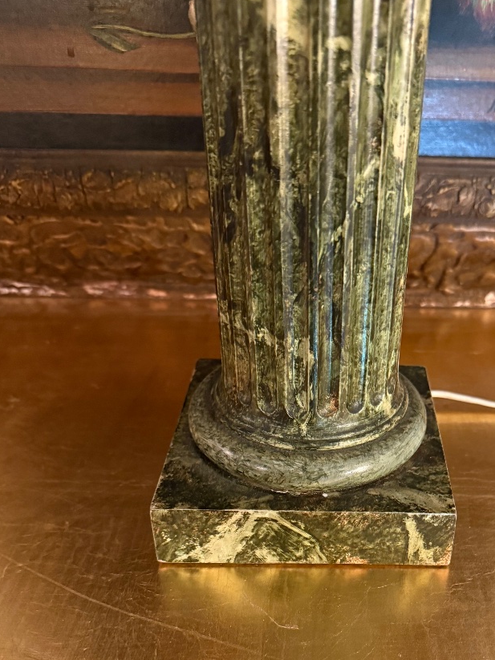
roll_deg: -3.9
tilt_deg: -37.3
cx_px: 351
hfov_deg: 39.9
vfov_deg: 50.9
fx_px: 667
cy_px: 476
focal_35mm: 35
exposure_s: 1/33
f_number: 1.78
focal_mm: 6.76
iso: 800
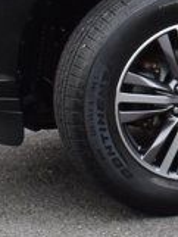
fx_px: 1383
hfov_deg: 6.4
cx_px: 625
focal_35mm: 202
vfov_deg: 9.8
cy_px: 49
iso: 400
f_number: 9
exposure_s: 1/80
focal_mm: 22
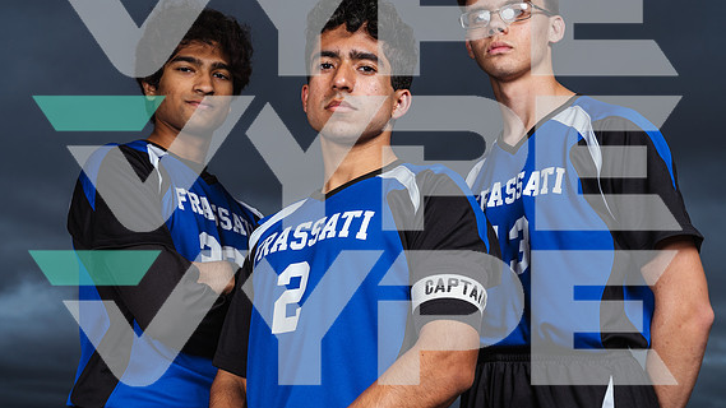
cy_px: 164
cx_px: 357
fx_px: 905
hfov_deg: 43.7
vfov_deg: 25.4
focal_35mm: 47
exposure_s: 1/125
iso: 400
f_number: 8
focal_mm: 44
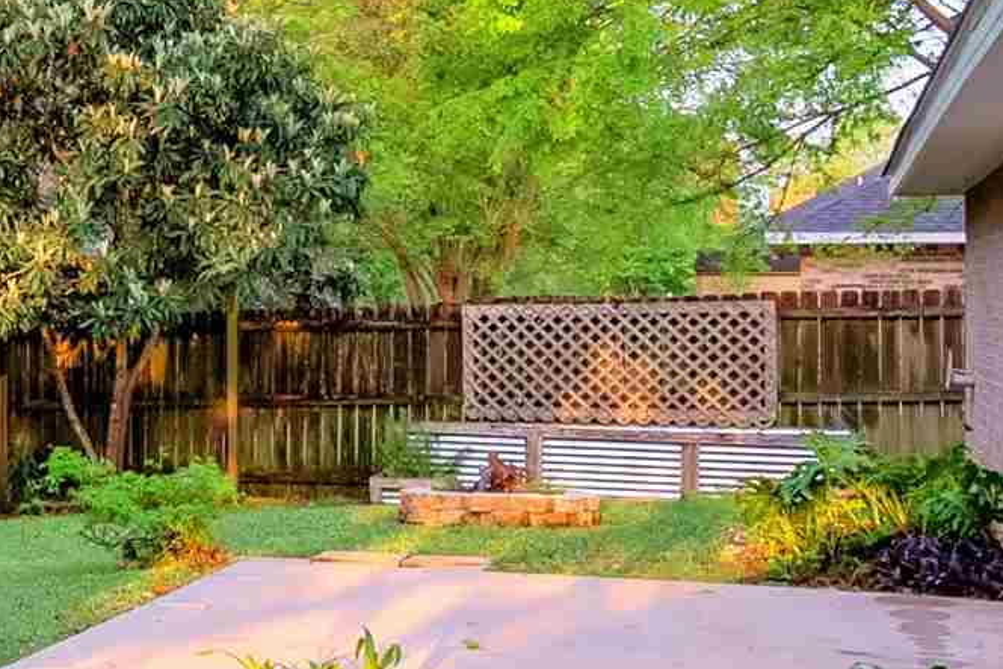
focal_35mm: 74
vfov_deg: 18.4
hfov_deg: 22.4
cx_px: -512
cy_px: 347
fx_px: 2062
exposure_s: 1/160
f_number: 8
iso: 1000
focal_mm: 16
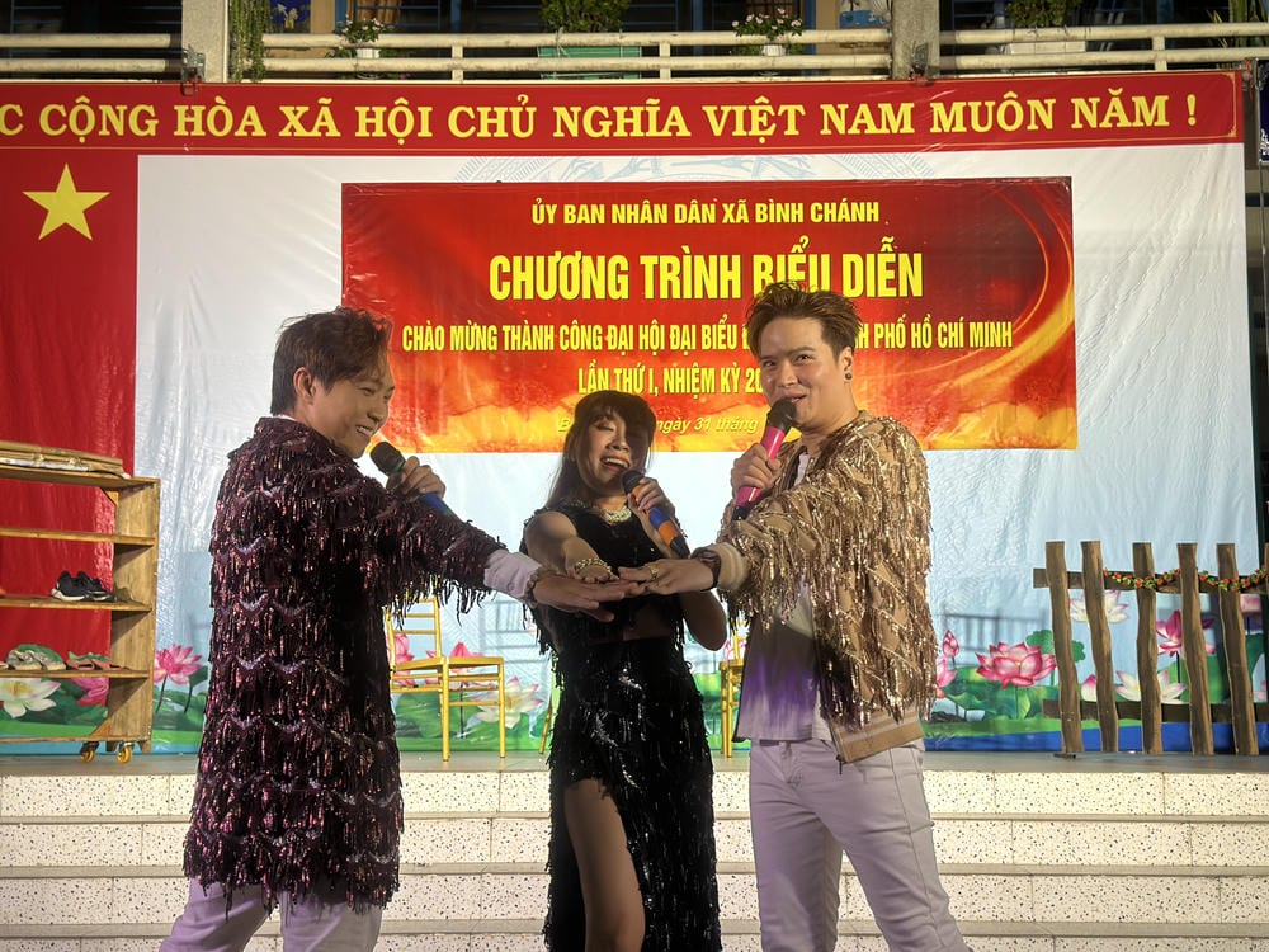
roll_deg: +0.5
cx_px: 634
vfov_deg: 30.3
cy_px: 476
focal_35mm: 48
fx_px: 1760
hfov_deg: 39.7
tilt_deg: +7.9
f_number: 1.78
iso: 125
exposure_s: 1/82
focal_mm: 6.86
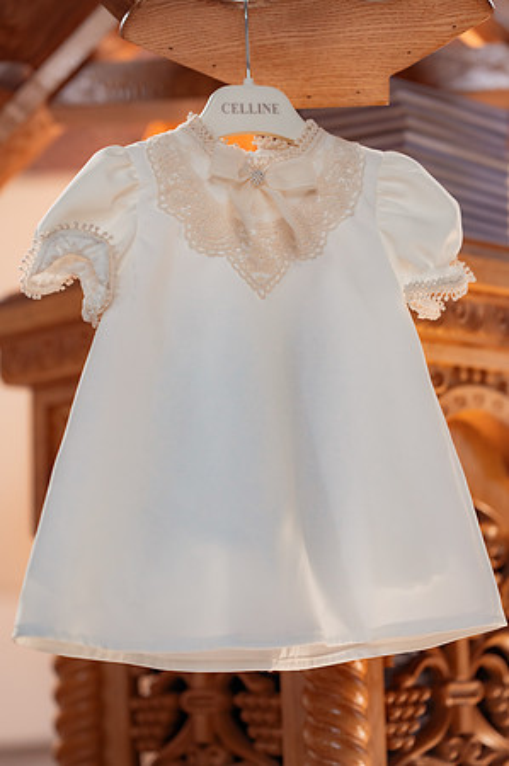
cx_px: 254
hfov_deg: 16.0
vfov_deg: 23.9
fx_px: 1807
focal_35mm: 85
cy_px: 383
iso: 1600
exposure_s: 1/200
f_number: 2.2
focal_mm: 85
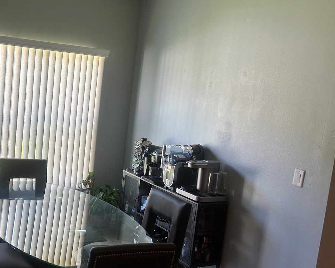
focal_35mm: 42
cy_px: 134
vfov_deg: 35.7
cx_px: 87
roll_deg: -4.8
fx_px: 416
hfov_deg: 42.6
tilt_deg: -6.4
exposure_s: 1/241
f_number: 1.5
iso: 40
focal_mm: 5.7
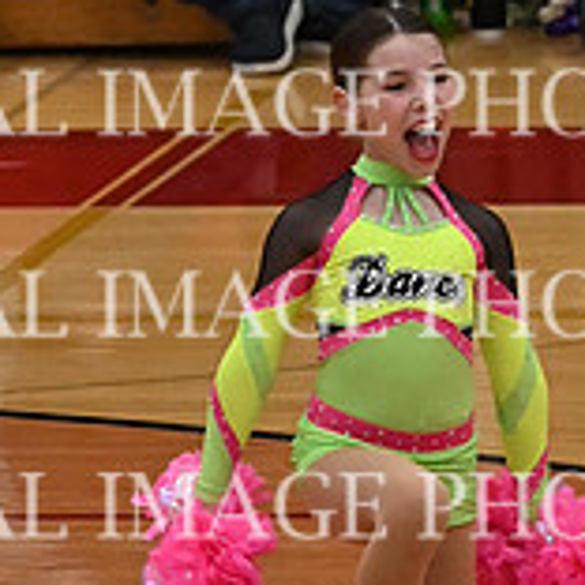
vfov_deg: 2.2
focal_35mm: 804
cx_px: 392
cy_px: 405
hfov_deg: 2.2
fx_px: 15372
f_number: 4
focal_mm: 170
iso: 5000
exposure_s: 1/400
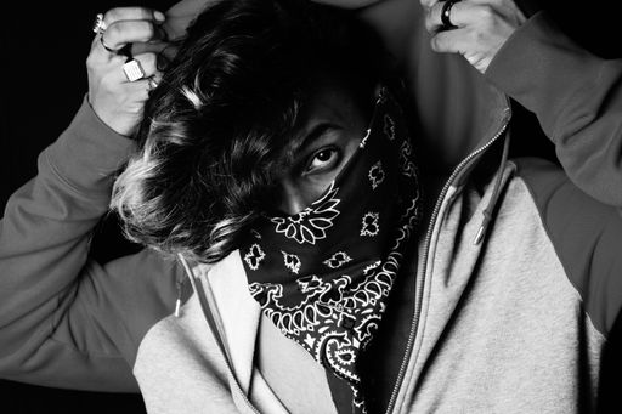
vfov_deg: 20.1
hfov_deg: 29.9
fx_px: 1166
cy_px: 207
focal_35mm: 68
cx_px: 311
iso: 100
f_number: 5.6
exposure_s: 1/125
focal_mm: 45
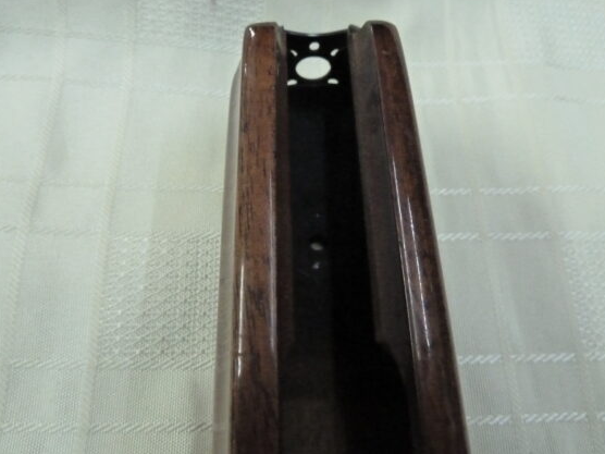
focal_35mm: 27
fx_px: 472
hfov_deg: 65.3
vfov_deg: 51.4
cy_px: 223
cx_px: 286
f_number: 3.3
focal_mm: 4.1
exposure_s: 1/100
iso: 1250
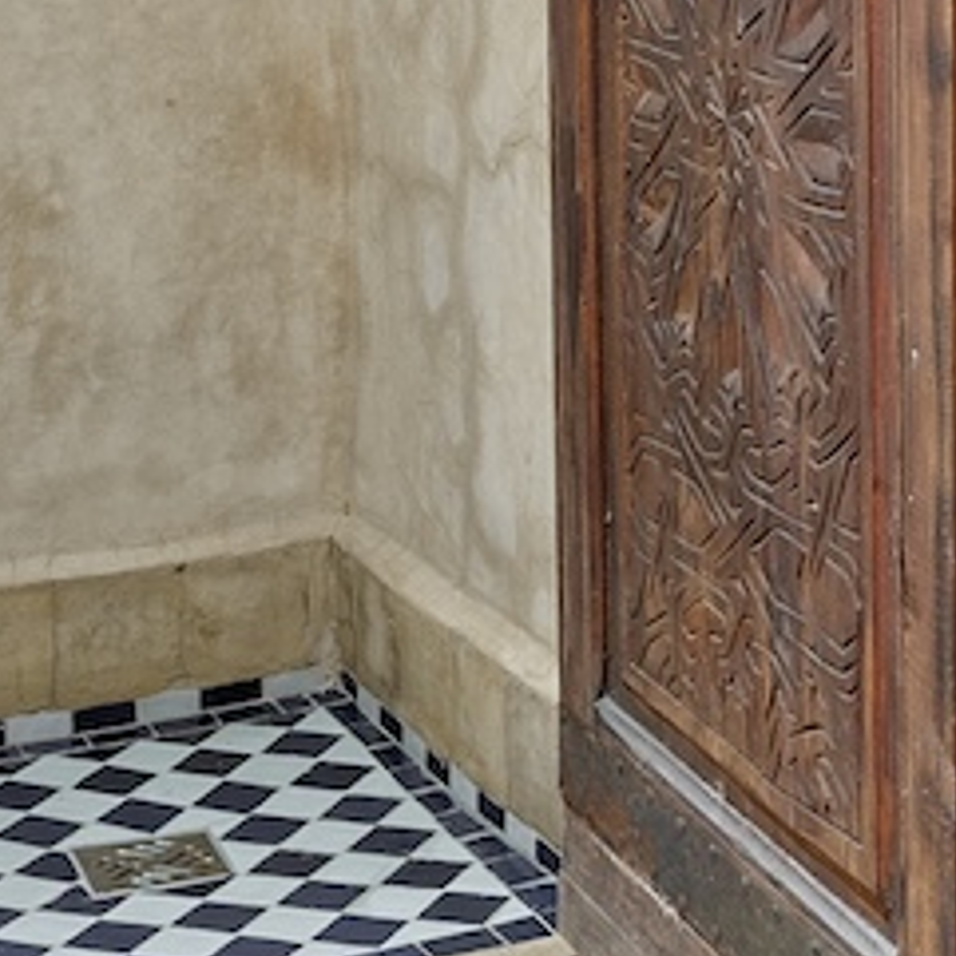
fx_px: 2906
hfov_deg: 18.4
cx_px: 833
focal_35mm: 93
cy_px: -202
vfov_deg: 17.8
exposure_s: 2
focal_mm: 22
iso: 500
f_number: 9
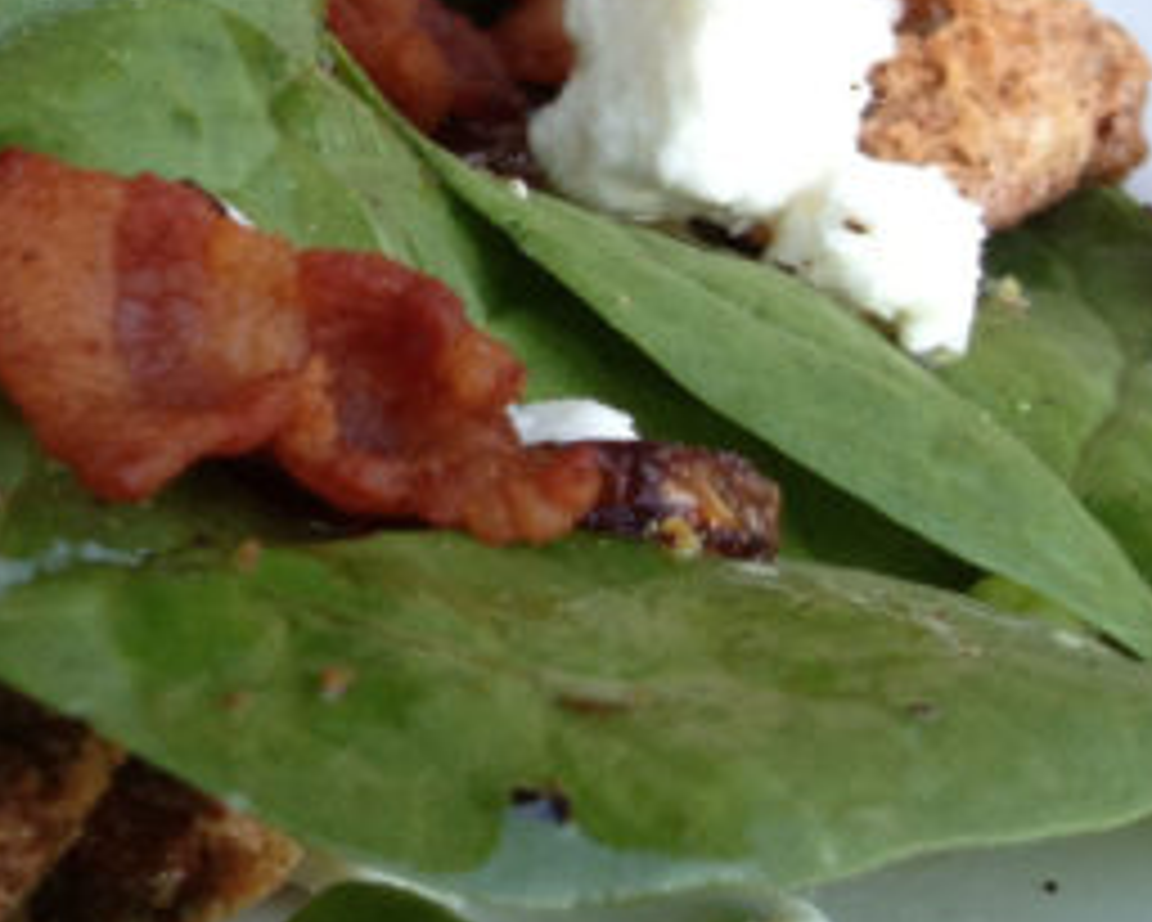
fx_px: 4093
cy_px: 196
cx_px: -796
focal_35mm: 120
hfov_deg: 14.4
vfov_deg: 12.8
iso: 80
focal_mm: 4.28
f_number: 2.4
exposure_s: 1/60
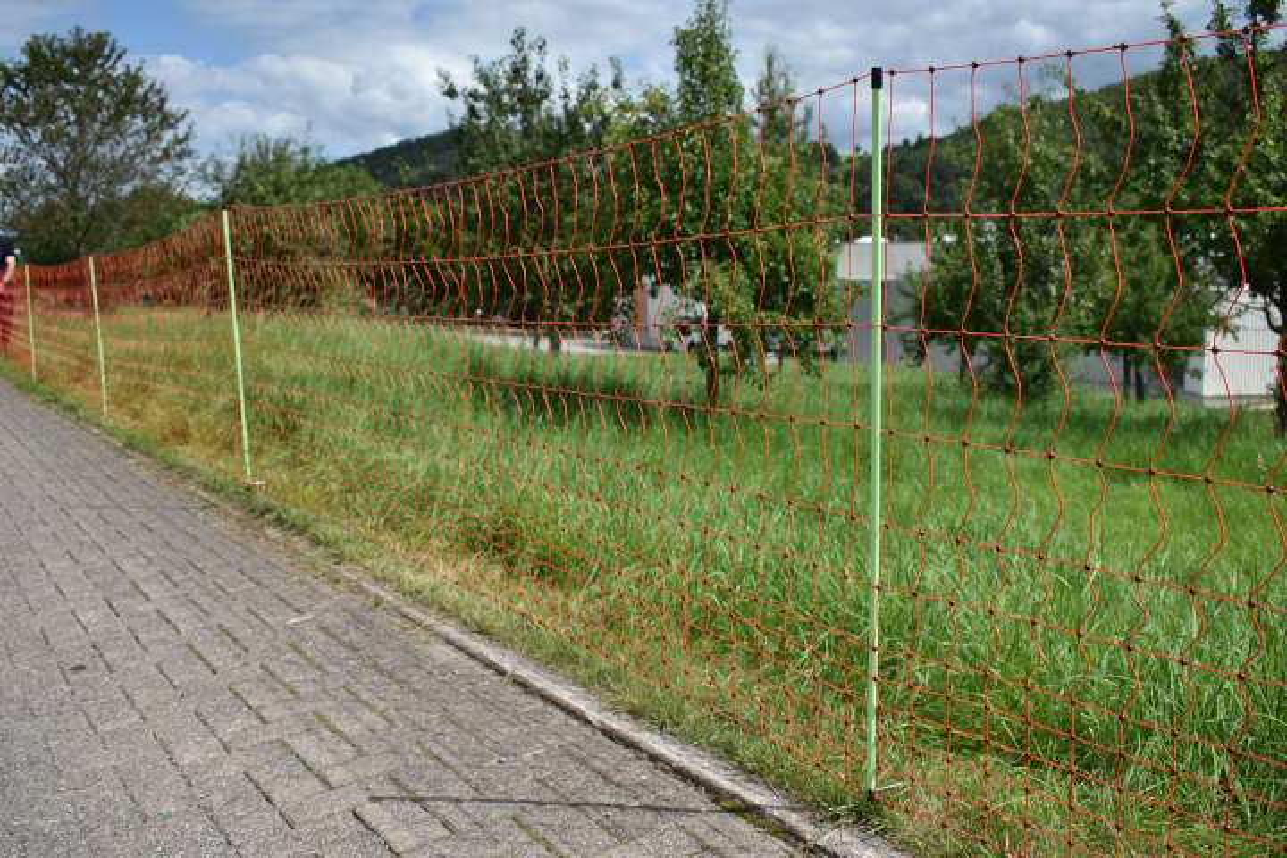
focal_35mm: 33
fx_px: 1180
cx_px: 644
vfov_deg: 40.0
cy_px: 429
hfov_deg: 57.2
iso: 180
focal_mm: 22
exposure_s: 1/2000
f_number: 5
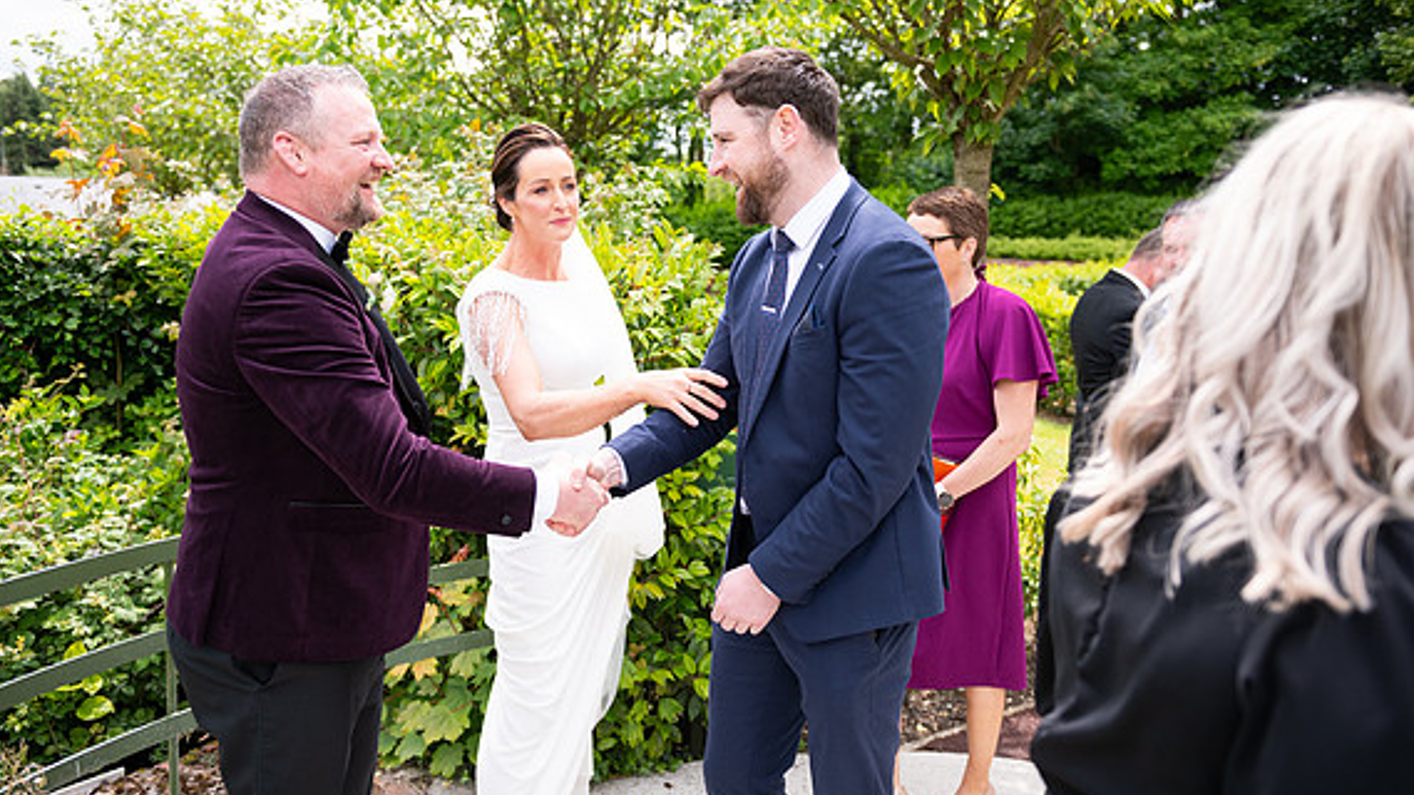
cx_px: 713
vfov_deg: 37.8
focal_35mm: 31
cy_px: 399
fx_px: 1162
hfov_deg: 62.6
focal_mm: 29
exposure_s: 1/1600
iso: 250
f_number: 3.5
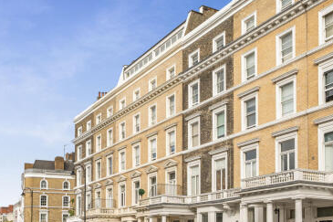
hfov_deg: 44.9
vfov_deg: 31.0
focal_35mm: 43
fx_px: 398
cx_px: 119
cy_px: 144
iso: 400
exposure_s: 1/500
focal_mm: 22
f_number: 8
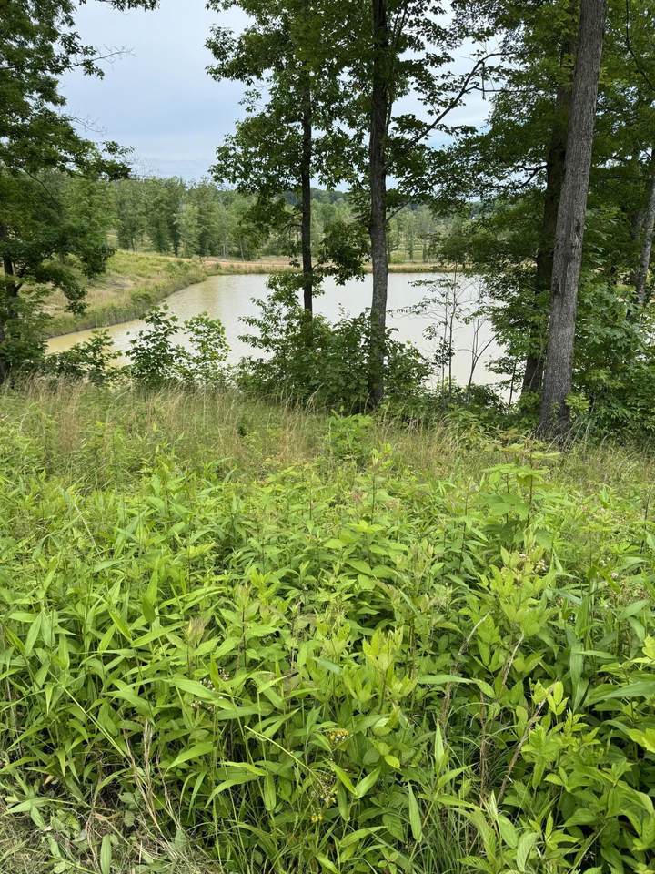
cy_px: 437
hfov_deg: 56.8
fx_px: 606
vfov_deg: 71.6
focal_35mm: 24
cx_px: 328
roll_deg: +2.1
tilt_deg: -20.4
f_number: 1.78
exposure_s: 1/1767
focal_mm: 6.76
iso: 80
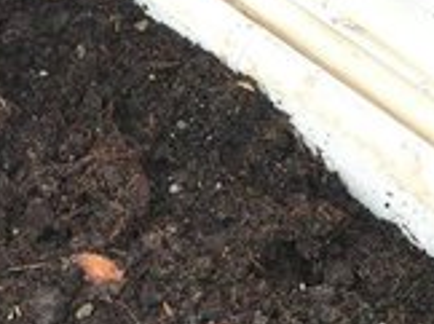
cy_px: 519
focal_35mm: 463
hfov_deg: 4.3
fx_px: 5796
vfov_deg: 3.2
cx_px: -110
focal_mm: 20.8
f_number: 3.2
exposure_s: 1/125
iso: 100
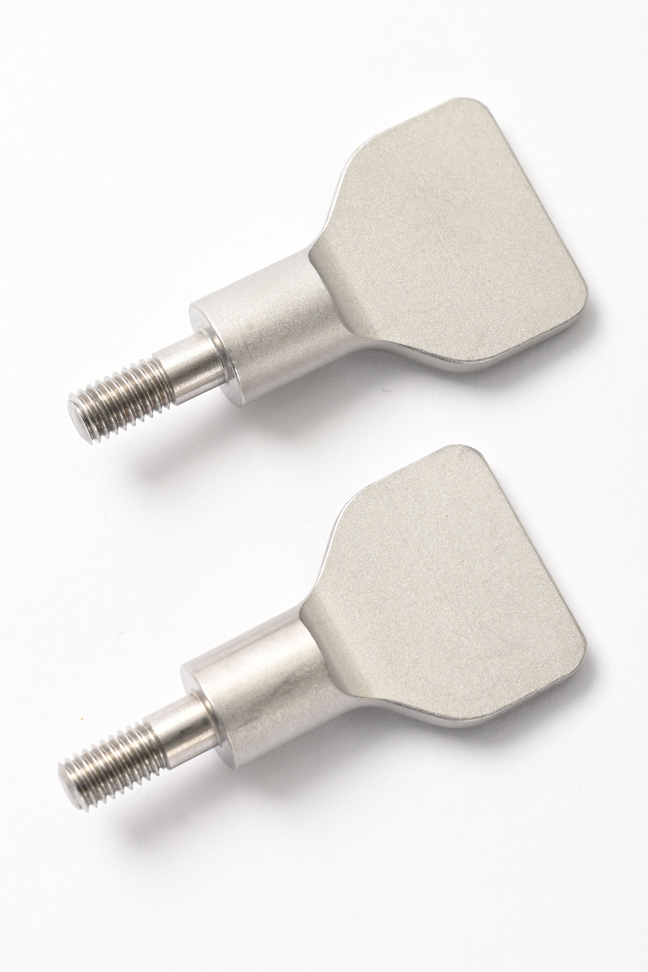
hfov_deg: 19.5
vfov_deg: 28.8
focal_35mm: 70
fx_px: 1890
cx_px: 324
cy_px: 486
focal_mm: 70
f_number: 10
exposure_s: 1/200
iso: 250
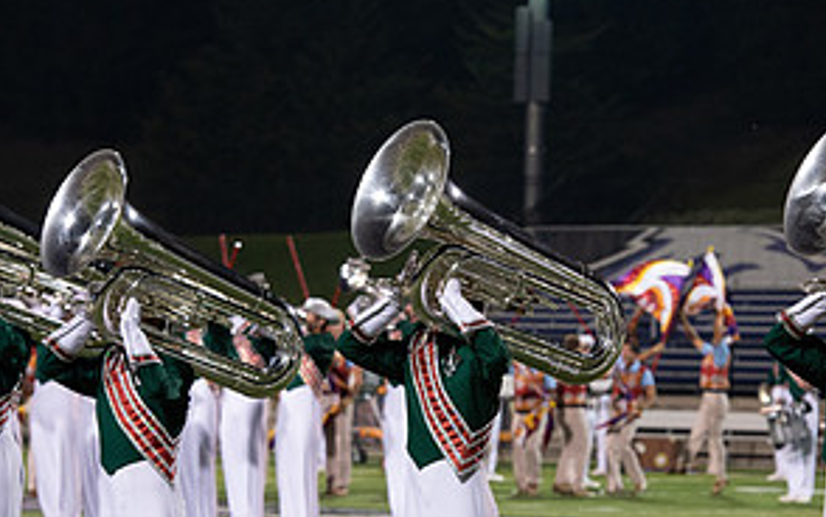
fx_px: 4391
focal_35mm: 195
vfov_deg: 6.7
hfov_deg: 10.7
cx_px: 414
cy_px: 500
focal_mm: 125
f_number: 5
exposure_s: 1/500
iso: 5000
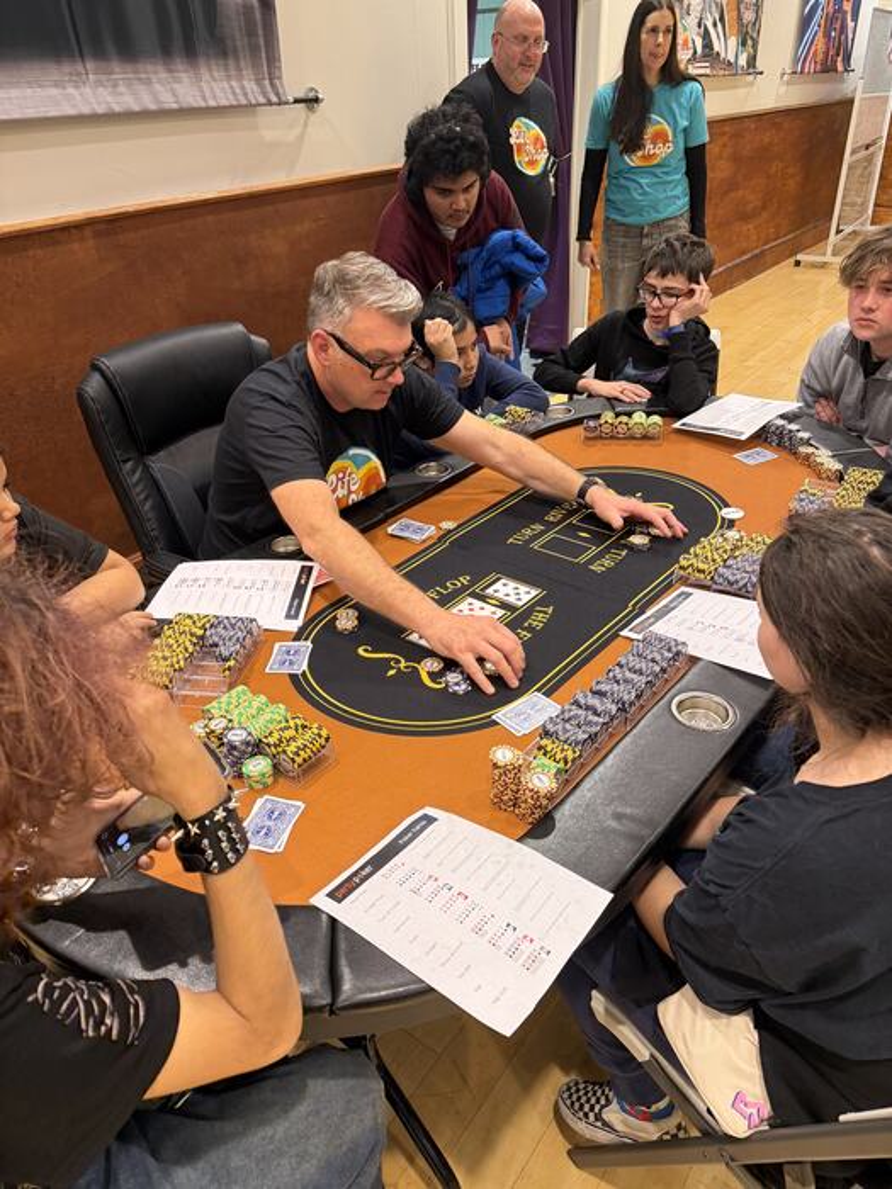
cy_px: 594
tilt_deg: -30.7
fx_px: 825
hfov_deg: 56.8
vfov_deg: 71.6
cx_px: 446
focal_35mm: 24
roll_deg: +1.8
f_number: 1.78
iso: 200
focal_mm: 6.76
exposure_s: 1/84
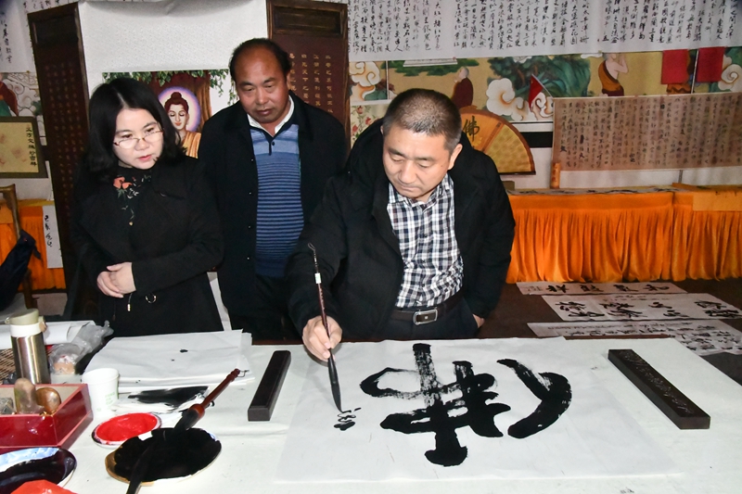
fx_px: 556
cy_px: 247
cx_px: 371
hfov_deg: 67.4
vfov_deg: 47.9
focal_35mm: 27
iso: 25600
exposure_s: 1/60
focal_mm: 18
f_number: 11
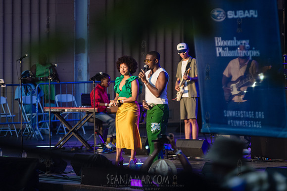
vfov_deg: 6.1
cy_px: 86
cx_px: 149
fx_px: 1807
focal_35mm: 227
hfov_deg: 9.1
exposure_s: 1/320
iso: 1600
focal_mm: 185
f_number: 2.8
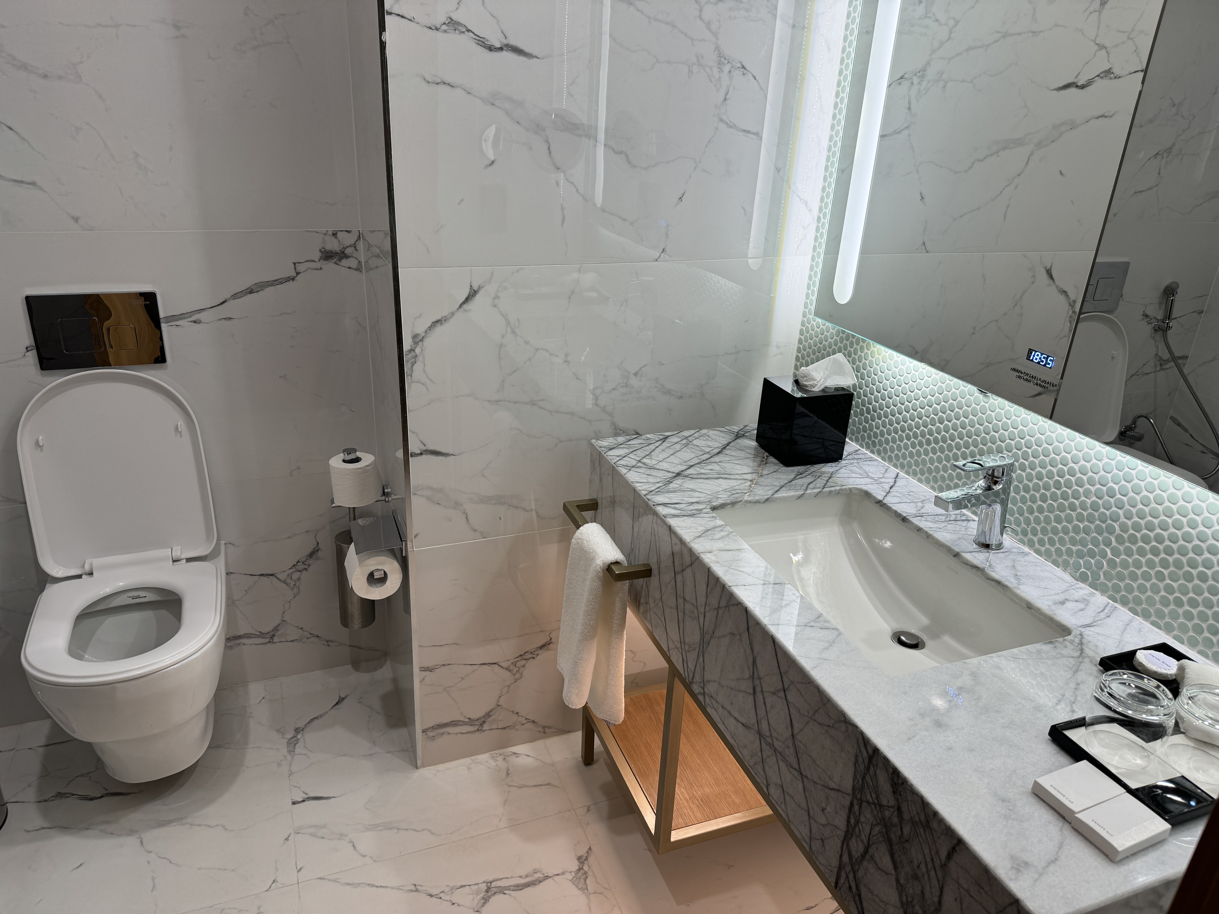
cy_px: 457
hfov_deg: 71.6
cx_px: 610
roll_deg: -3.2
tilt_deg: -24.0
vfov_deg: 56.8
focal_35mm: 24
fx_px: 845
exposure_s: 1/111
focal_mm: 6.86
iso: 50
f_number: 1.78
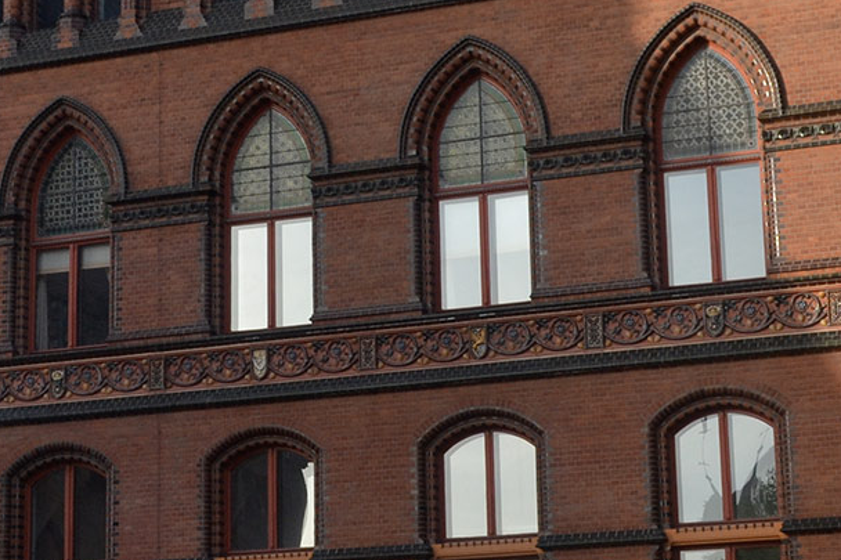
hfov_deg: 20.2
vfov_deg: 13.5
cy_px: 186
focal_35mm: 101
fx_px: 2359
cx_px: 304
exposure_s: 1/250
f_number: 9
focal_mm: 20
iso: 200
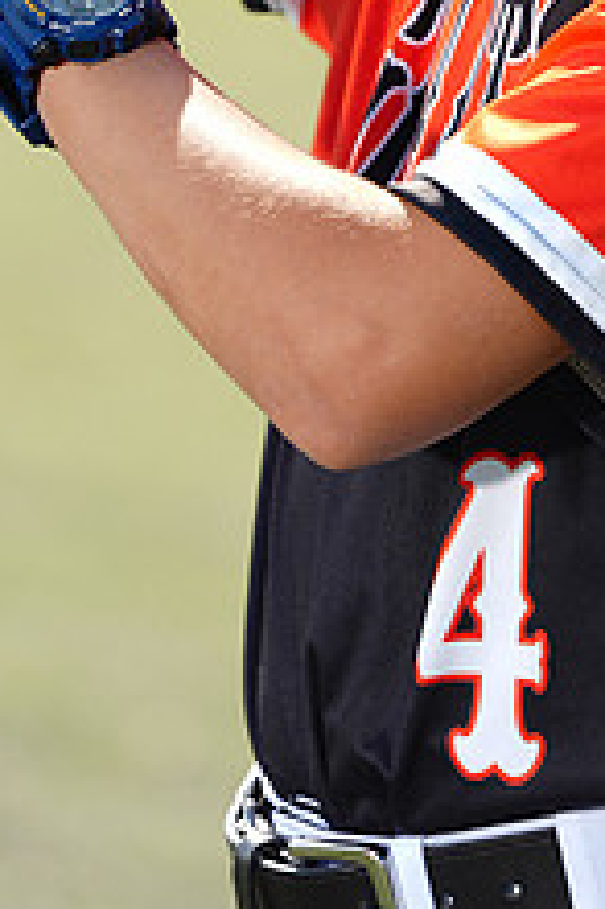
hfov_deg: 2.7
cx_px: 586
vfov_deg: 4.0
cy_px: -251
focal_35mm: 517
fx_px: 13052
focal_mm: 197
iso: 64
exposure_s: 1/250
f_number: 4.5
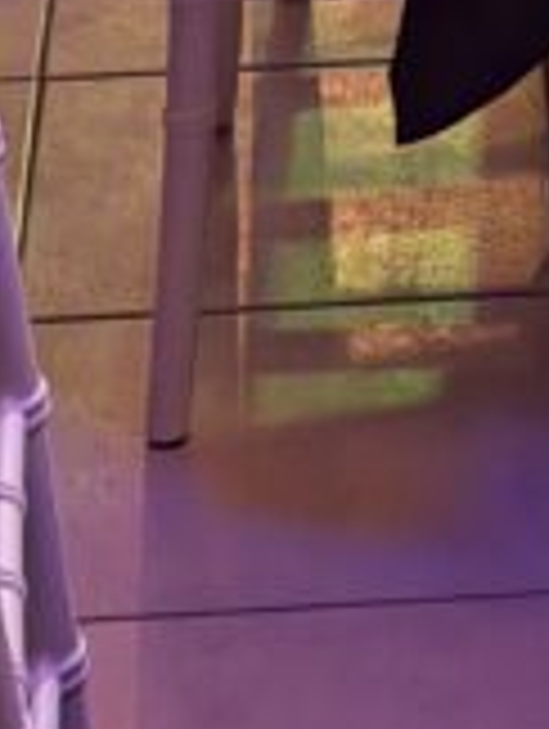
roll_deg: -0.5
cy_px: -1008
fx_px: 4999
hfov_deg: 6.2
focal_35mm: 237
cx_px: 868
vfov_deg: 7.8
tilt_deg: -13.4
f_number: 1.78
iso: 500
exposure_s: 1/33
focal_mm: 6.76
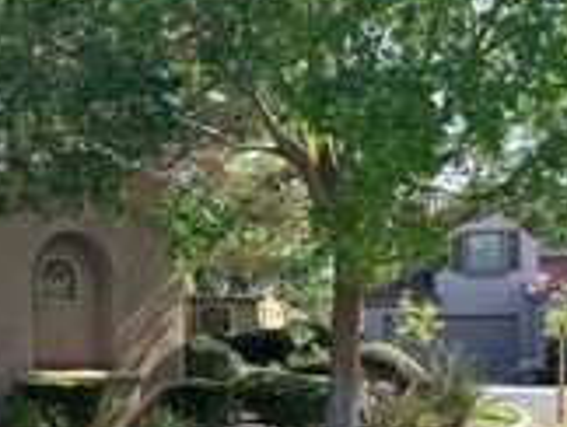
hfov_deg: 22.7
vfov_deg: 19.9
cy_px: 268
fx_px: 1214
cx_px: -217
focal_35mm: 74
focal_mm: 6.76
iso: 80
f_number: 1.78
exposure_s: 1/2299
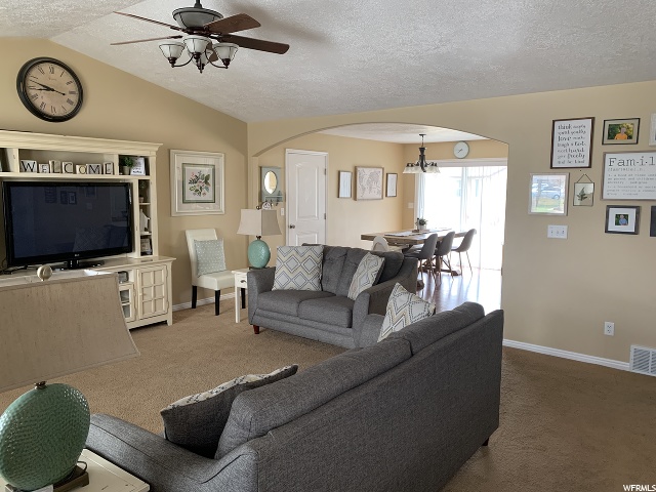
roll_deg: -0.7
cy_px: 246
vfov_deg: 53.1
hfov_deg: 67.3
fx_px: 493
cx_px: 328
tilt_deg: -6.5
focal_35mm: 26
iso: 125
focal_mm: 4.25
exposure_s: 1/60
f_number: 1.8
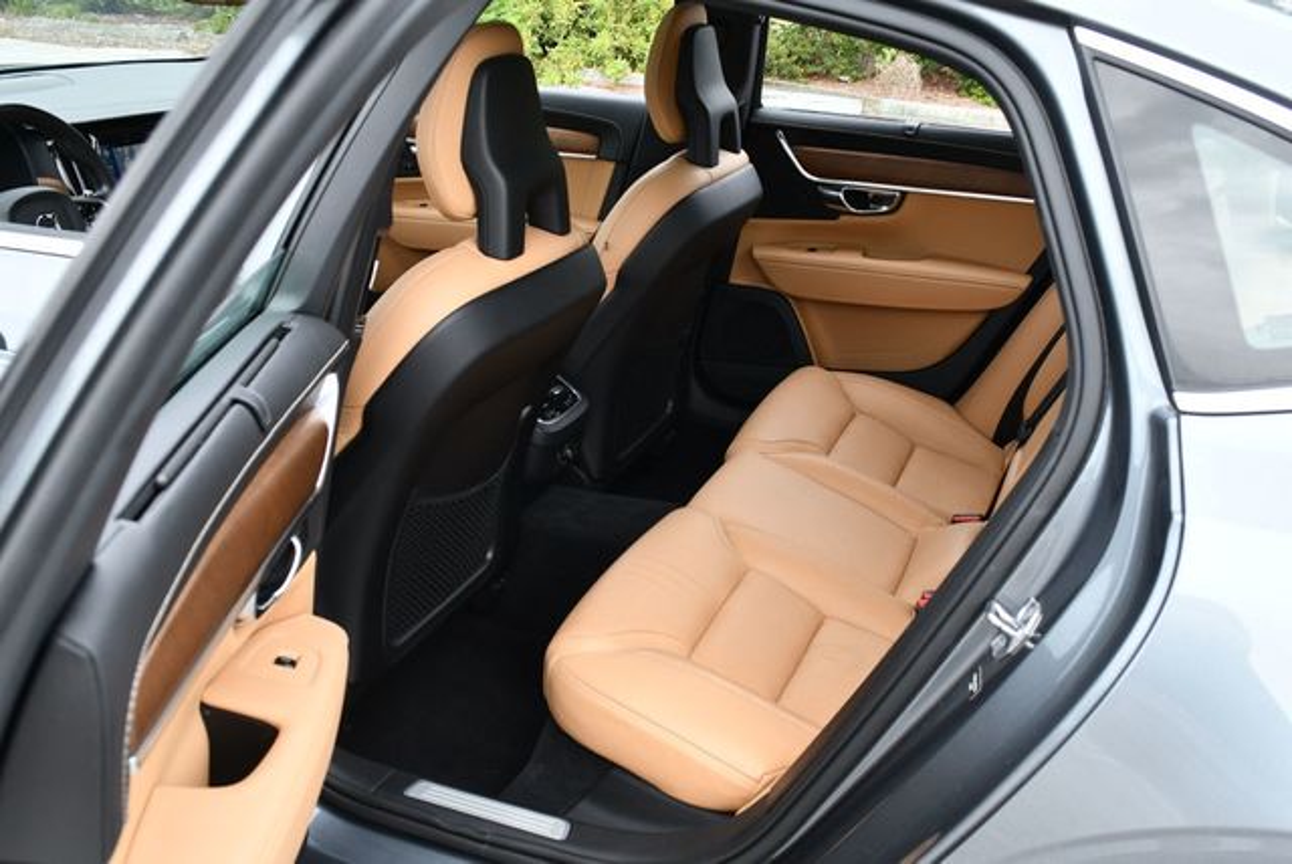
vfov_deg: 36.9
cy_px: 432
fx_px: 1293
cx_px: 646
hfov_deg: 53.1
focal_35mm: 36
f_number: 5.6
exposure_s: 1/250
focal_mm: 18
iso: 280
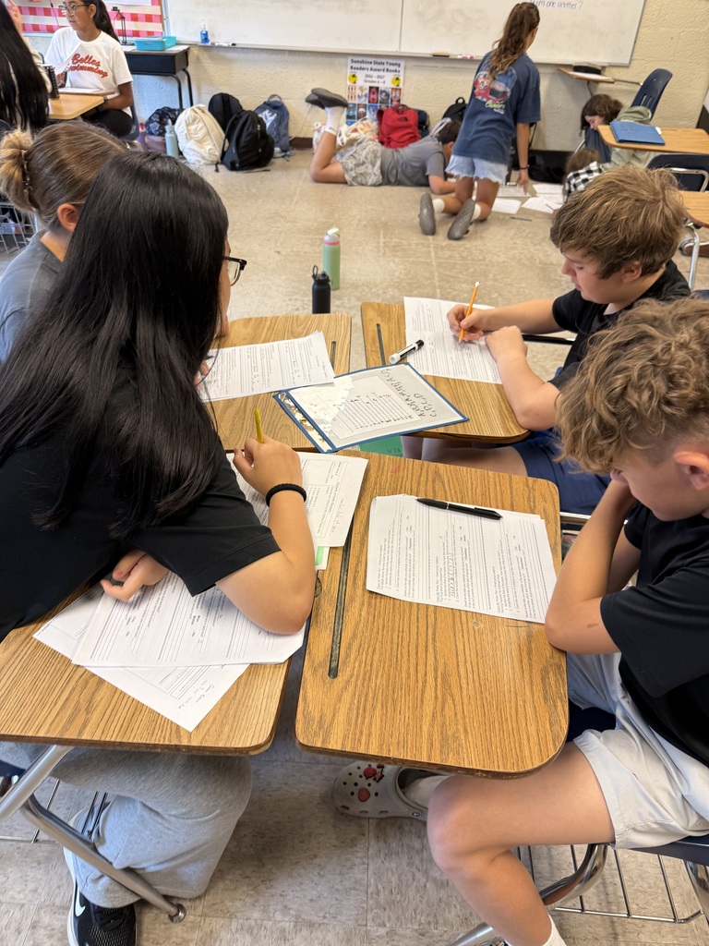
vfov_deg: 71.6
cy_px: 473
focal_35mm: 24
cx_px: 354
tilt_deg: -37.3
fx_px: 655
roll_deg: -2.6
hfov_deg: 56.8
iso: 125
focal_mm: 6.76
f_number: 1.78
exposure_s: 1/60
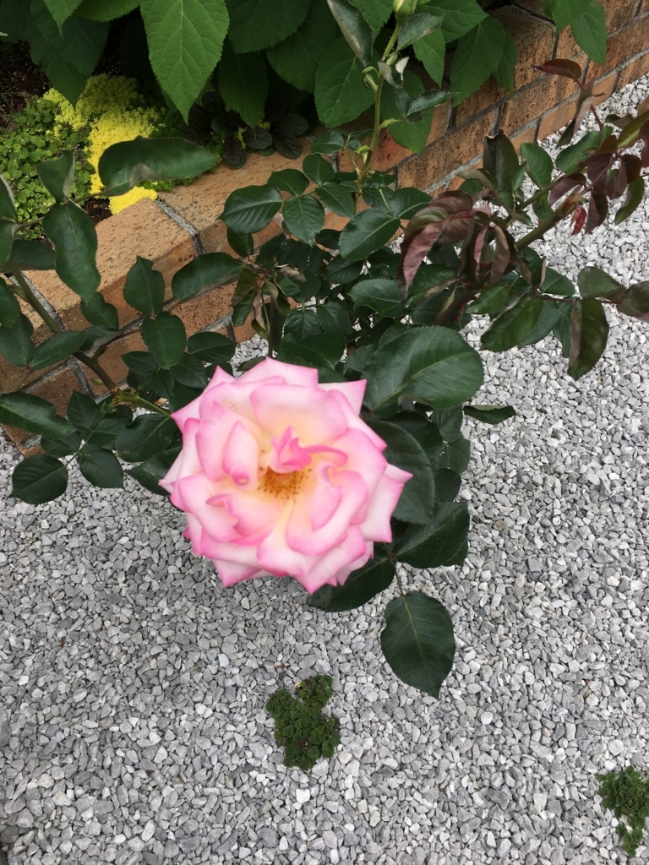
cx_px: 324
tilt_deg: -55.2
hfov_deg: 48.2
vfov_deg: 61.7
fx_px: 725
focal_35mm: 29
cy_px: 432
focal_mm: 4.15
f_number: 2.2
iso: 25
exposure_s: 1/718
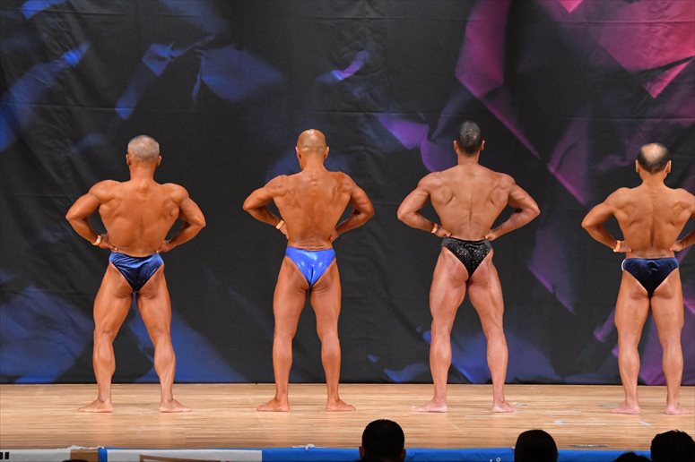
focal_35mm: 202
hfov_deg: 10.2
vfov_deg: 6.8
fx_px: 3898
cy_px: 231
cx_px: 348
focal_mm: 135
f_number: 5.6
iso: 5600
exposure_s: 1/400
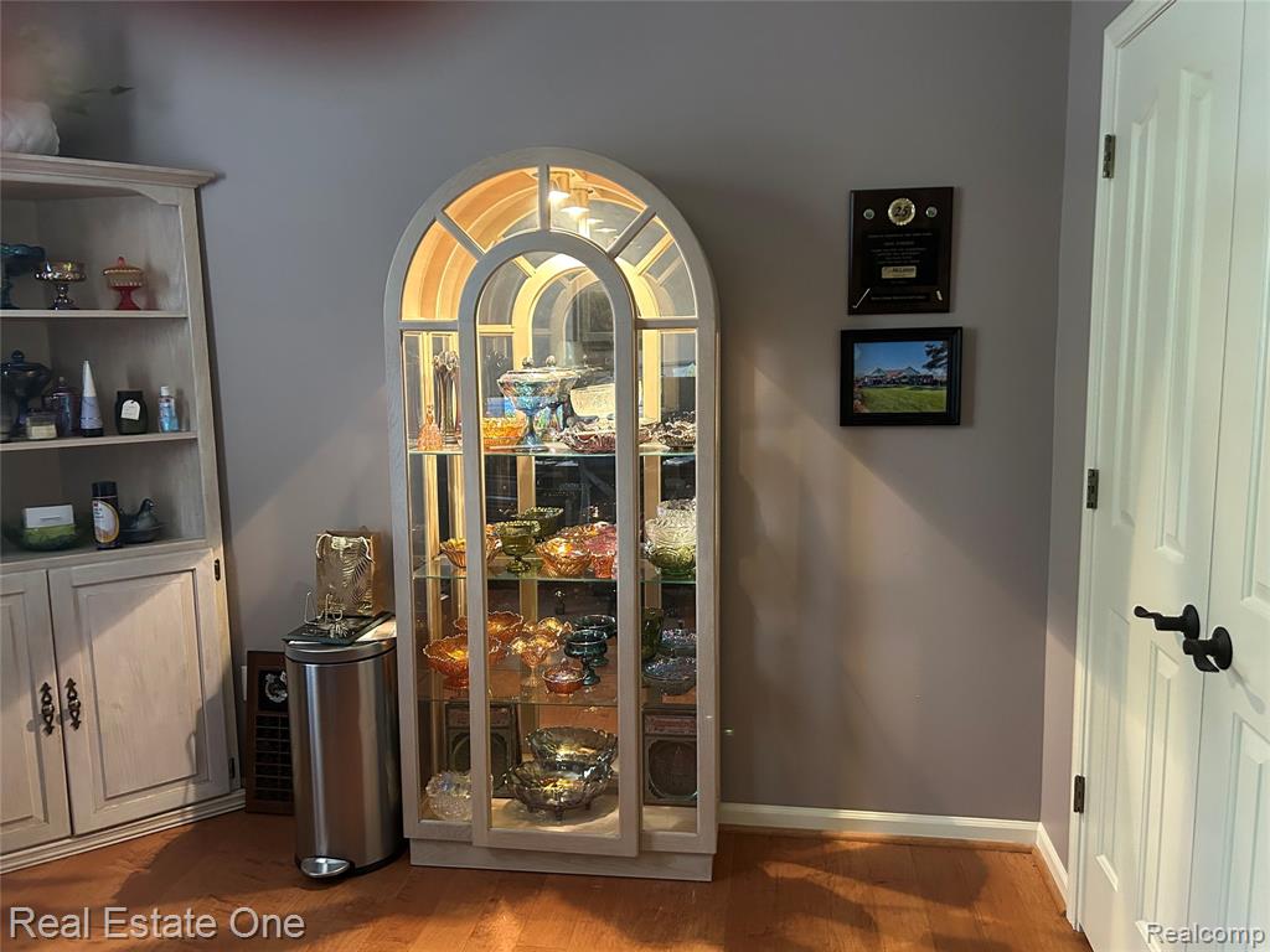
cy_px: 476
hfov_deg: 67.3
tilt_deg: -8.2
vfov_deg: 53.1
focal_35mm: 26
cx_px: 635
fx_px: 954
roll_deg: +1.1
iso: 500
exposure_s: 1/40
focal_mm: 5.7
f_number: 1.5
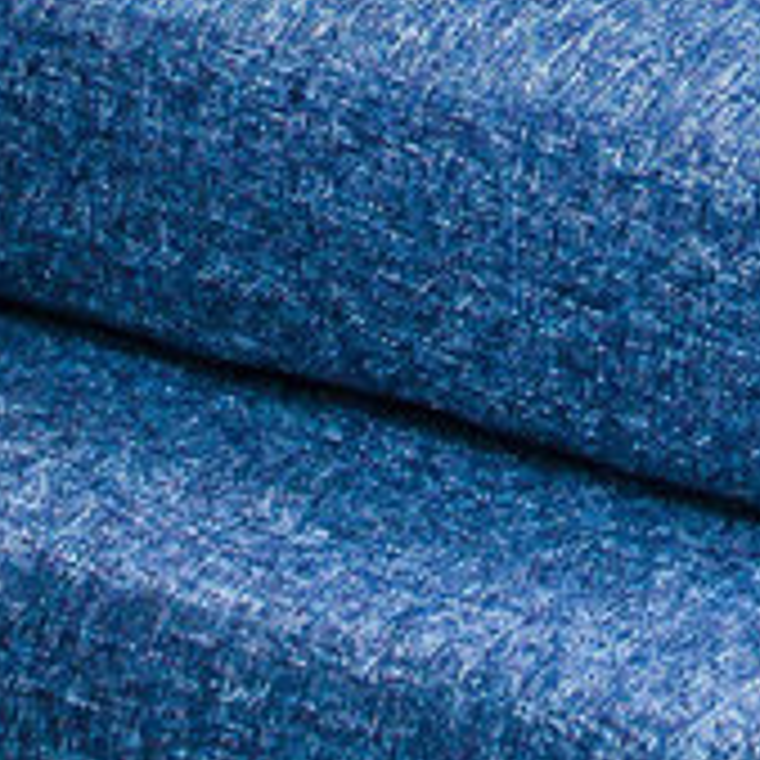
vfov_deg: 7.7
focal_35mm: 215
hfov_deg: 6.9
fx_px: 5340
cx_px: 2667
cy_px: -976
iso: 400
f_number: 7.1
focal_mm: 24
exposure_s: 1/125
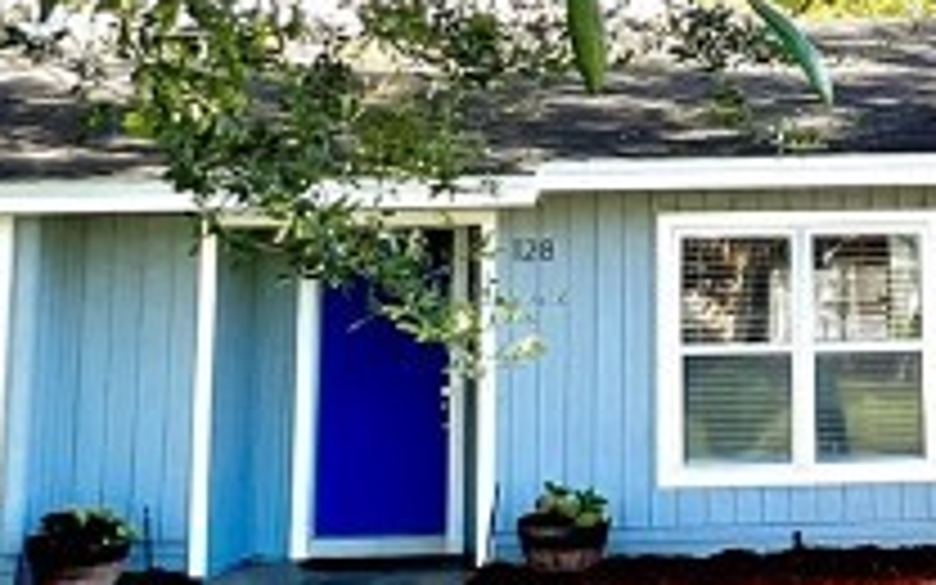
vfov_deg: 18.7
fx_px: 1735
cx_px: 940
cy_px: 14
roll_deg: +0.9
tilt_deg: +9.7
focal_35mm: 68
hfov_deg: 28.3
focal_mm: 1.57
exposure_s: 1/401
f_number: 1.8
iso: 32
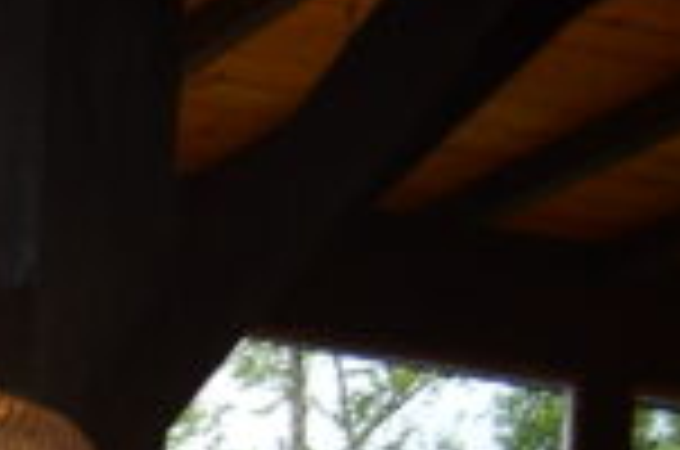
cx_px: -1000
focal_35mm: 137
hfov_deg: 11.9
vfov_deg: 9.0
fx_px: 2582
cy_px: 1073
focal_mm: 18
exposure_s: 1/200
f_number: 3.5
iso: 500
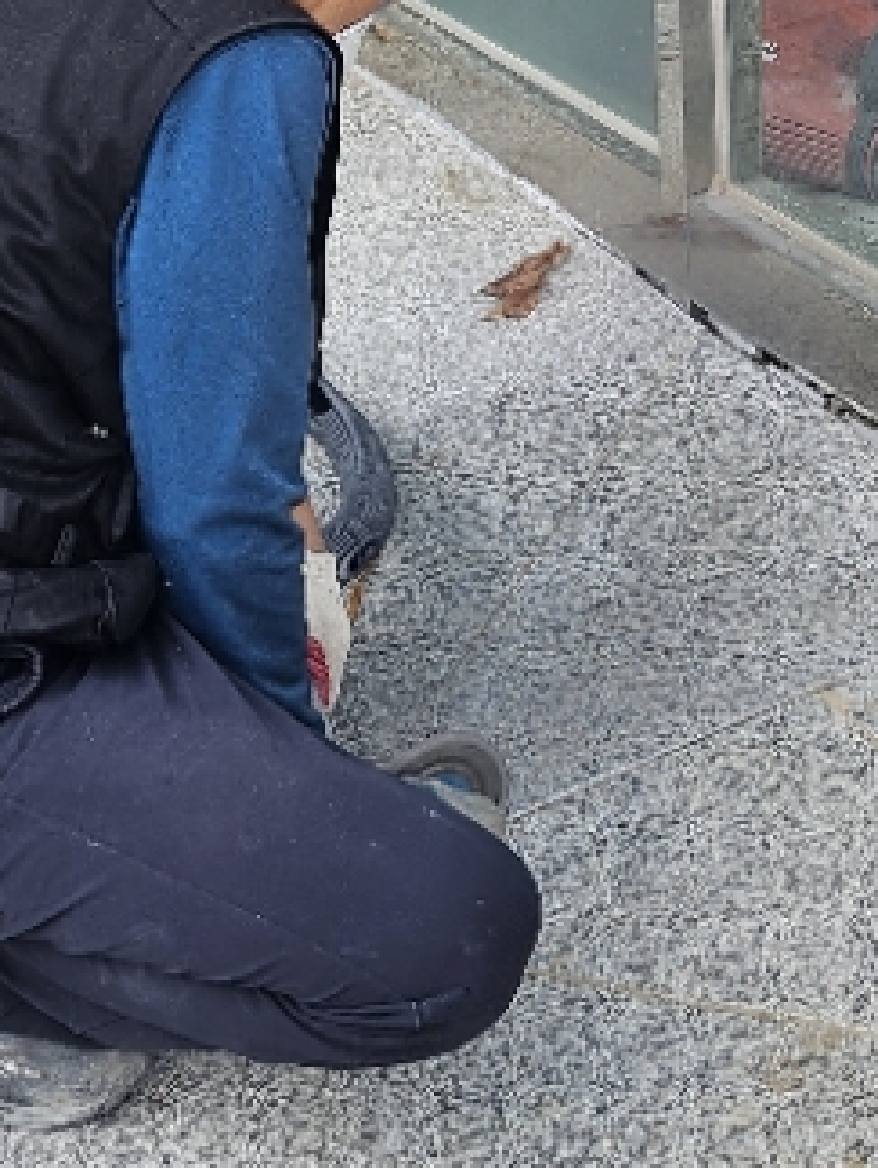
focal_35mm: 95
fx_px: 3206
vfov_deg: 20.0
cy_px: 0
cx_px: 430
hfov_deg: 15.6
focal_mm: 5
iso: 50
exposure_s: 1/309
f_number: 1.8
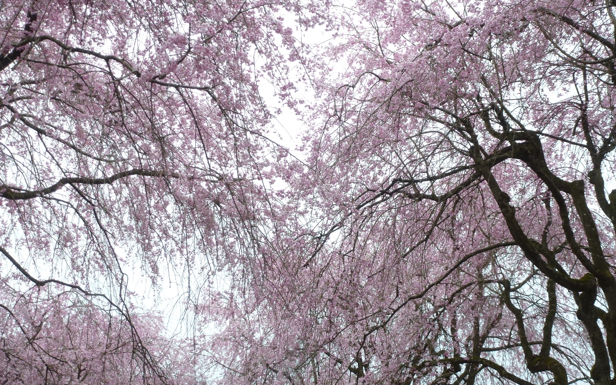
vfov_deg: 31.2
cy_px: 225
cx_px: 309
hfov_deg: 48.2
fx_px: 688
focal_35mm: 41
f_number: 3.8
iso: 100
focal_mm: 6.8
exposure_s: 1/320
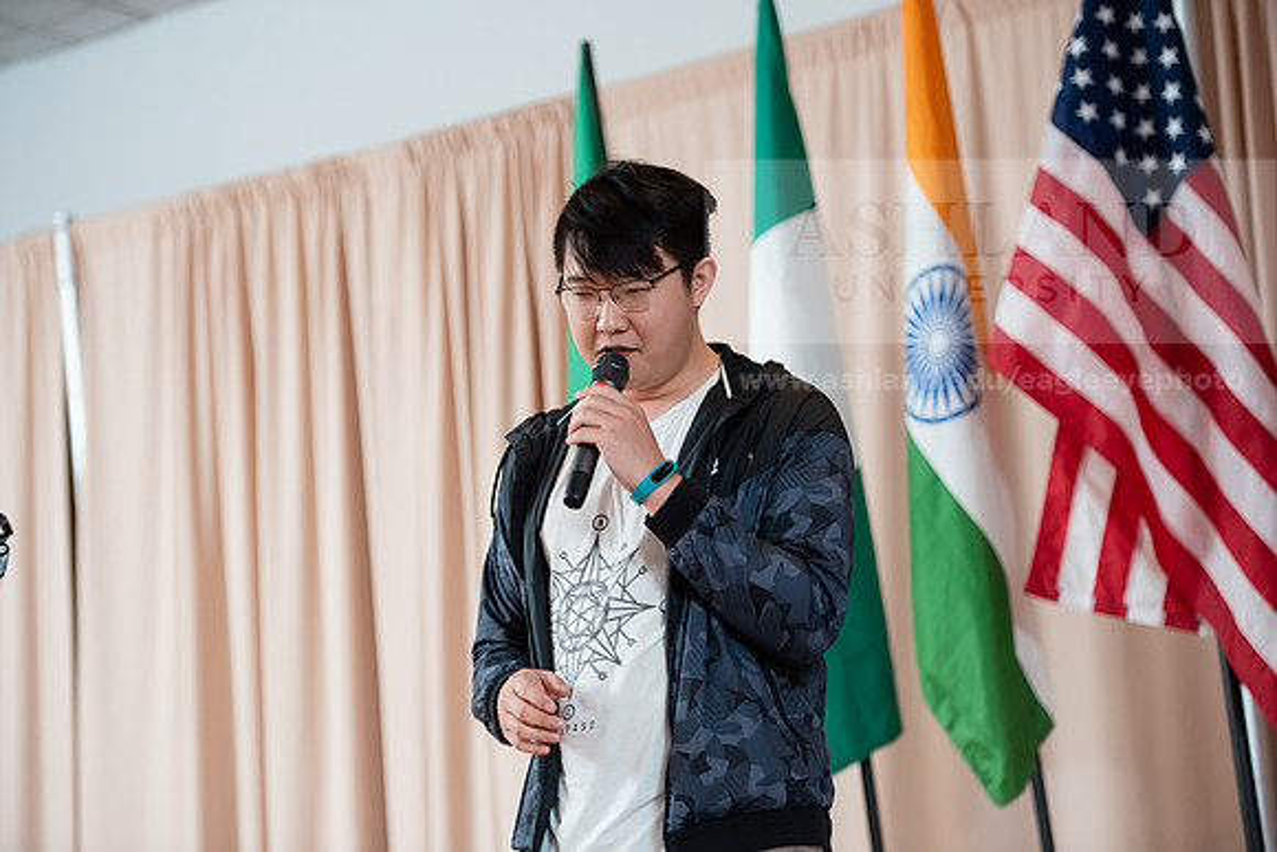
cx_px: 638
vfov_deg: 13.0
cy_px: 426
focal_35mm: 105
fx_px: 3725
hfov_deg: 19.5
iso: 2000
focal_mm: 105
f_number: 3.2
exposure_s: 1/200
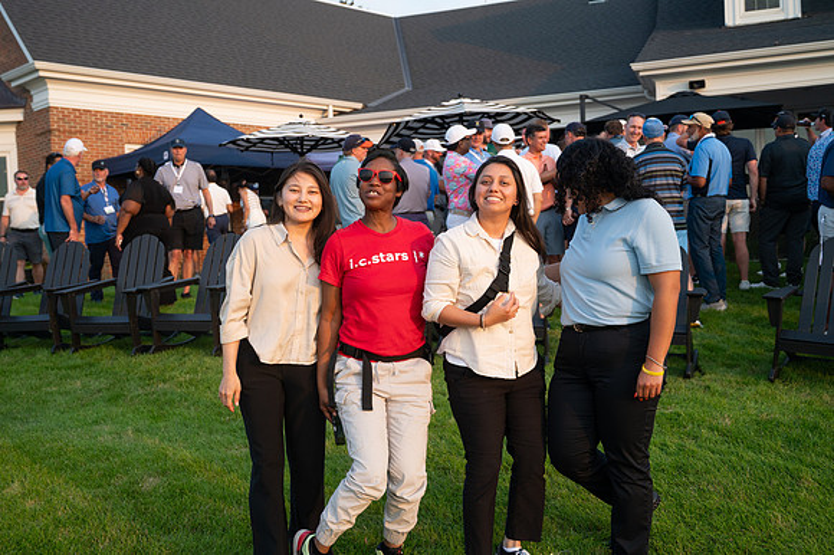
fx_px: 857
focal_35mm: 37
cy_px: 278
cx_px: 417
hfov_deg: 51.9
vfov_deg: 35.9
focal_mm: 37
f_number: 4
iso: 500
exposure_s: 1/1000
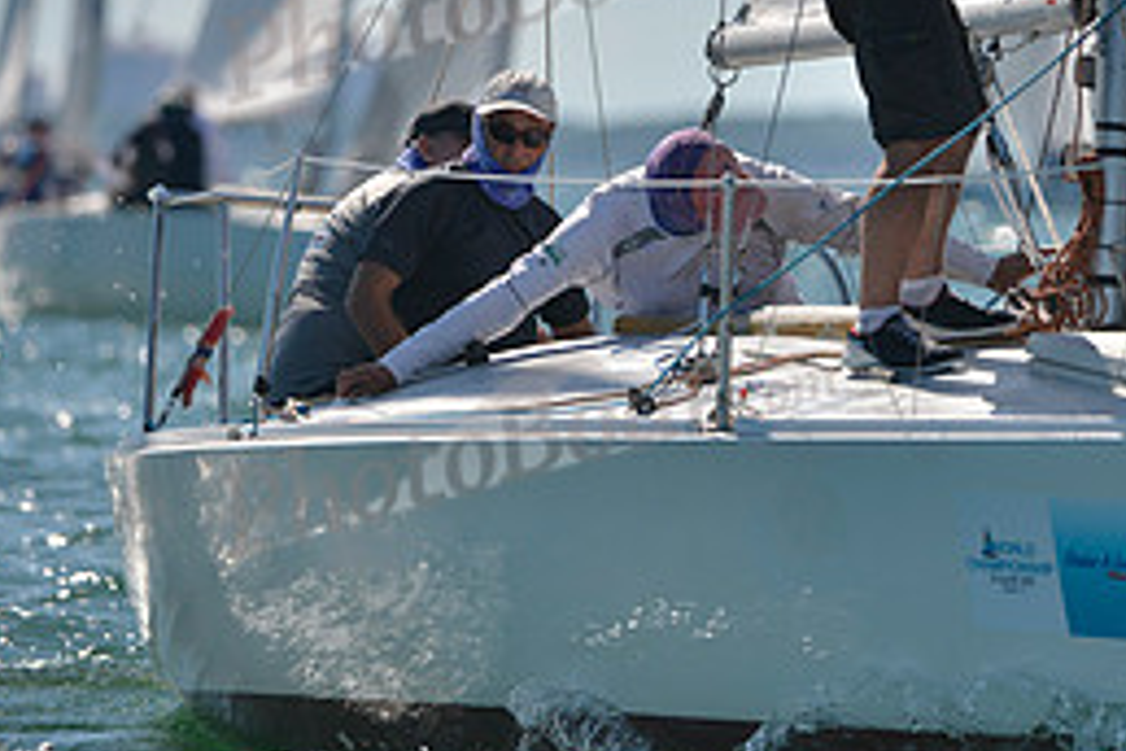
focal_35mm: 763
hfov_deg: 2.7
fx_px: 23863
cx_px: 1065
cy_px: 155
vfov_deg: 1.8
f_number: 4.5
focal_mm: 340
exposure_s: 1/2500
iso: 200
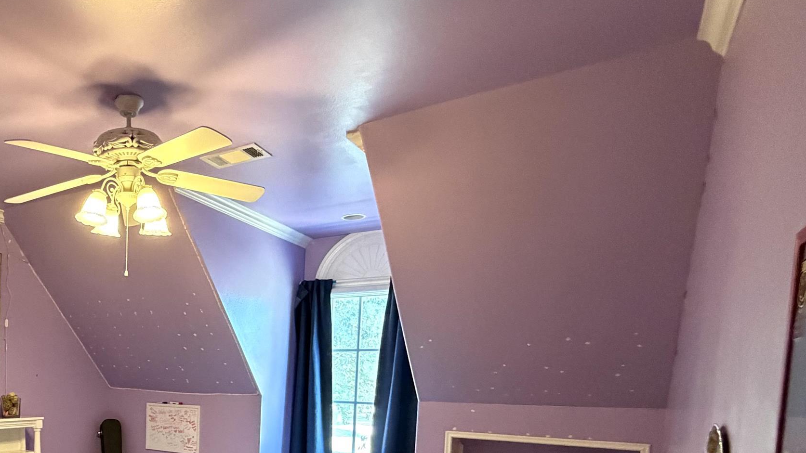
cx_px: 137
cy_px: 417
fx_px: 598
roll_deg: -1.5
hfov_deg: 61.1
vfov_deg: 38.3
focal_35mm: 28
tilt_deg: -3.6
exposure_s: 1/60
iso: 640
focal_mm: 2.22
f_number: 2.2
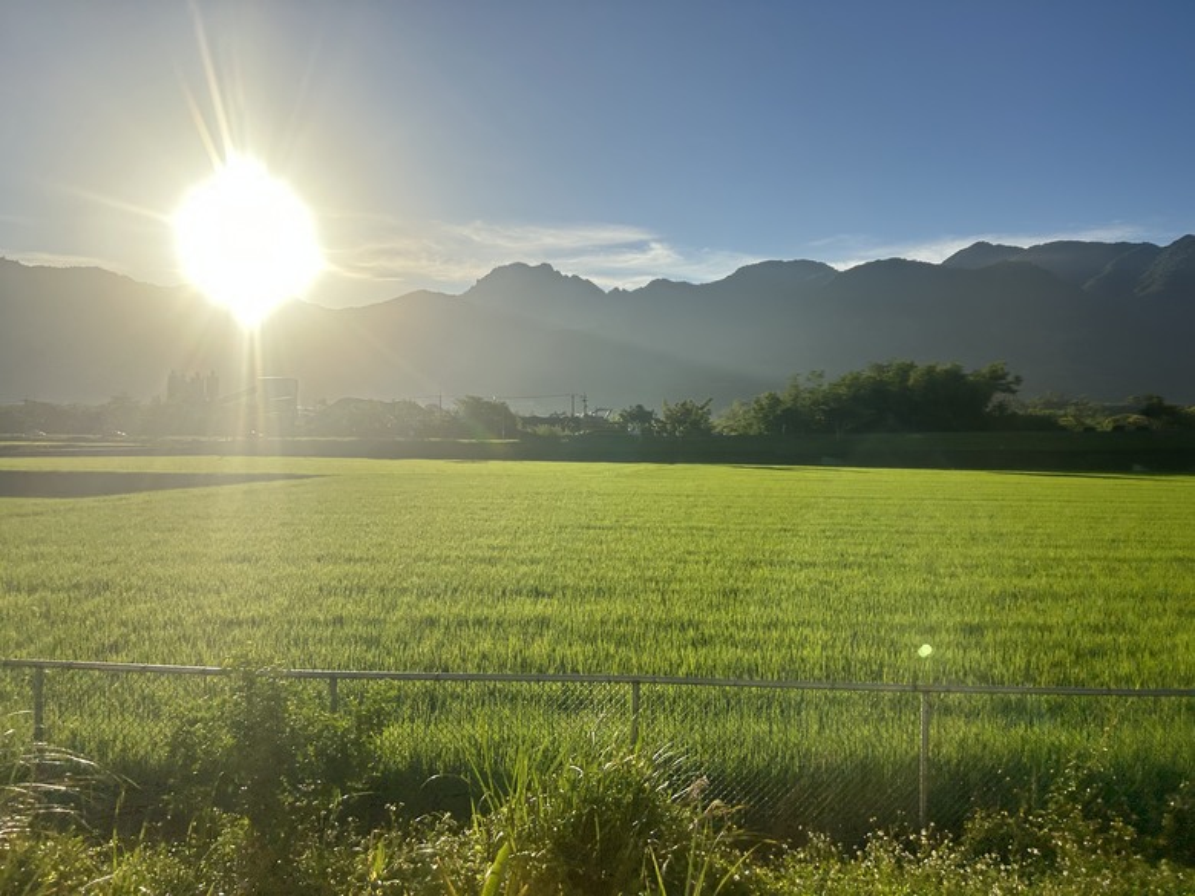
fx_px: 898
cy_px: 448
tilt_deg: +1.9
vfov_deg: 53.1
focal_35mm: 26
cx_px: 598
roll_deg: +0.5
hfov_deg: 67.3
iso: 50
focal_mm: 5.7
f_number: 1.5
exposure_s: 1/4115
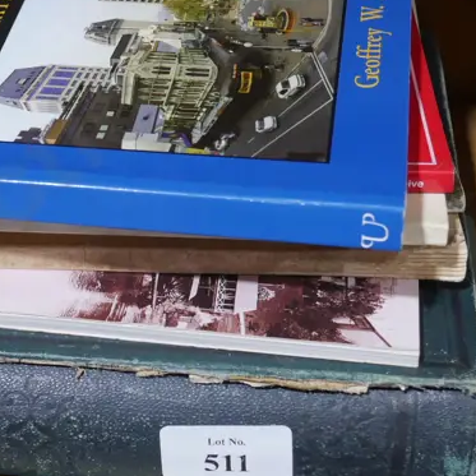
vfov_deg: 17.1
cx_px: -31
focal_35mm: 102
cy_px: 226
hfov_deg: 16.6
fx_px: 1587
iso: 640
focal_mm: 21
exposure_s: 1/60
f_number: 4.6
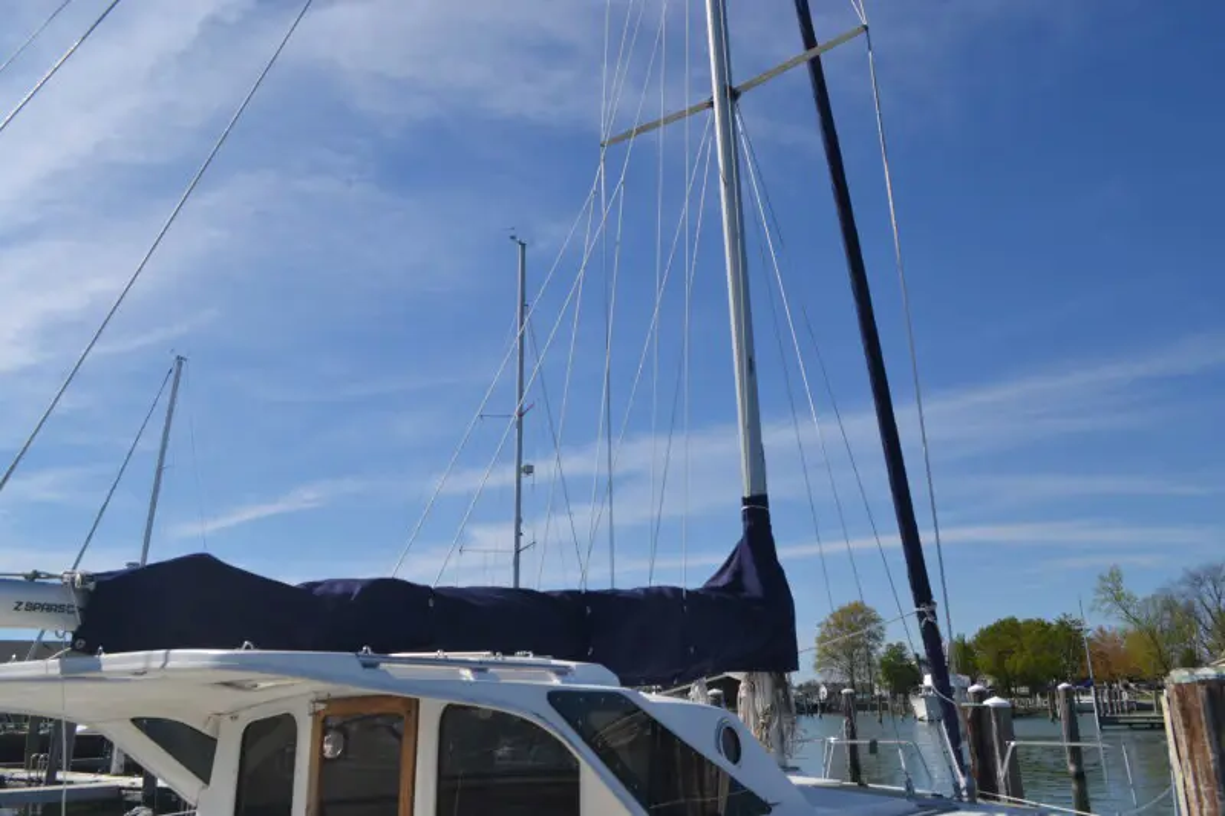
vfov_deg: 47.9
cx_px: 612
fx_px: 919
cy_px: 408
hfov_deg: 67.4
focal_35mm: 27
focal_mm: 18
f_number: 9
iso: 100
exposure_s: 1/320
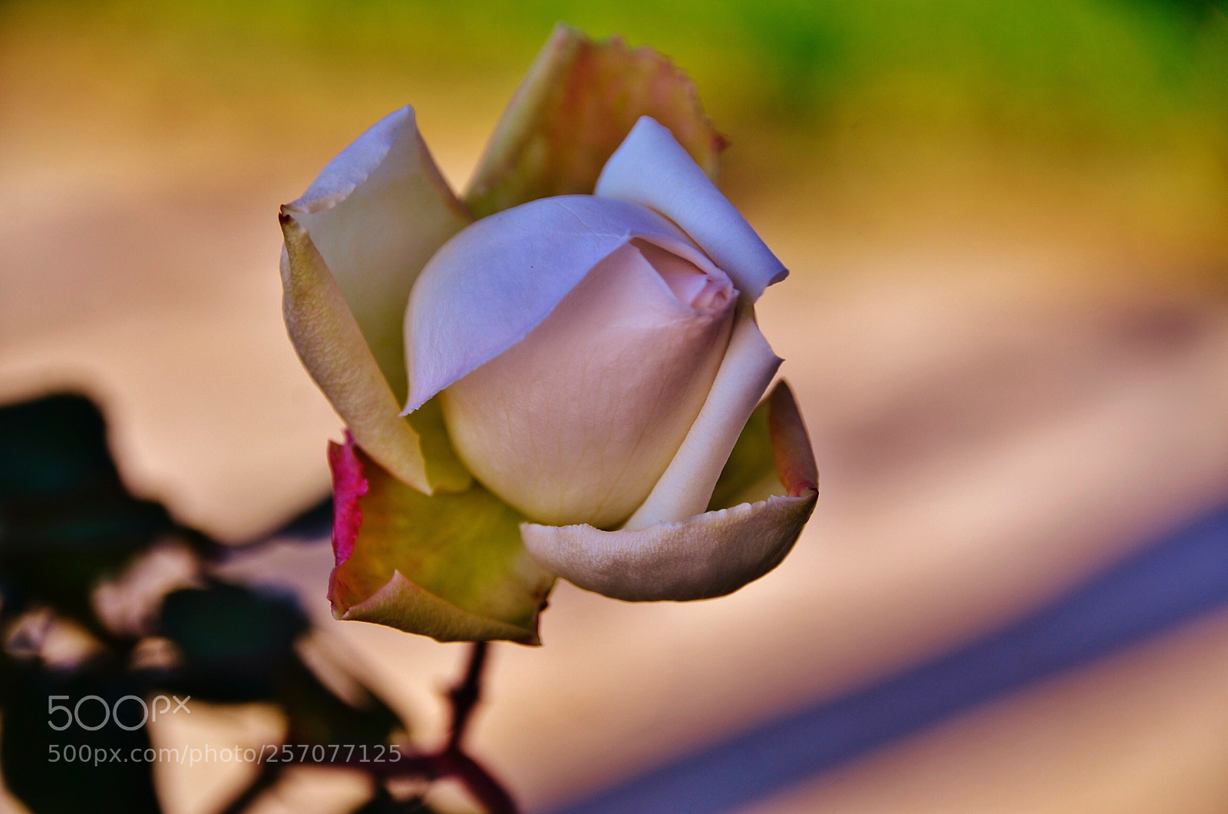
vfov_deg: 7.0
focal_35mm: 195
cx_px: 614
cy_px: 407
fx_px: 6638
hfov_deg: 10.6
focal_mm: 130
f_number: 6
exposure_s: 1/250
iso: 100
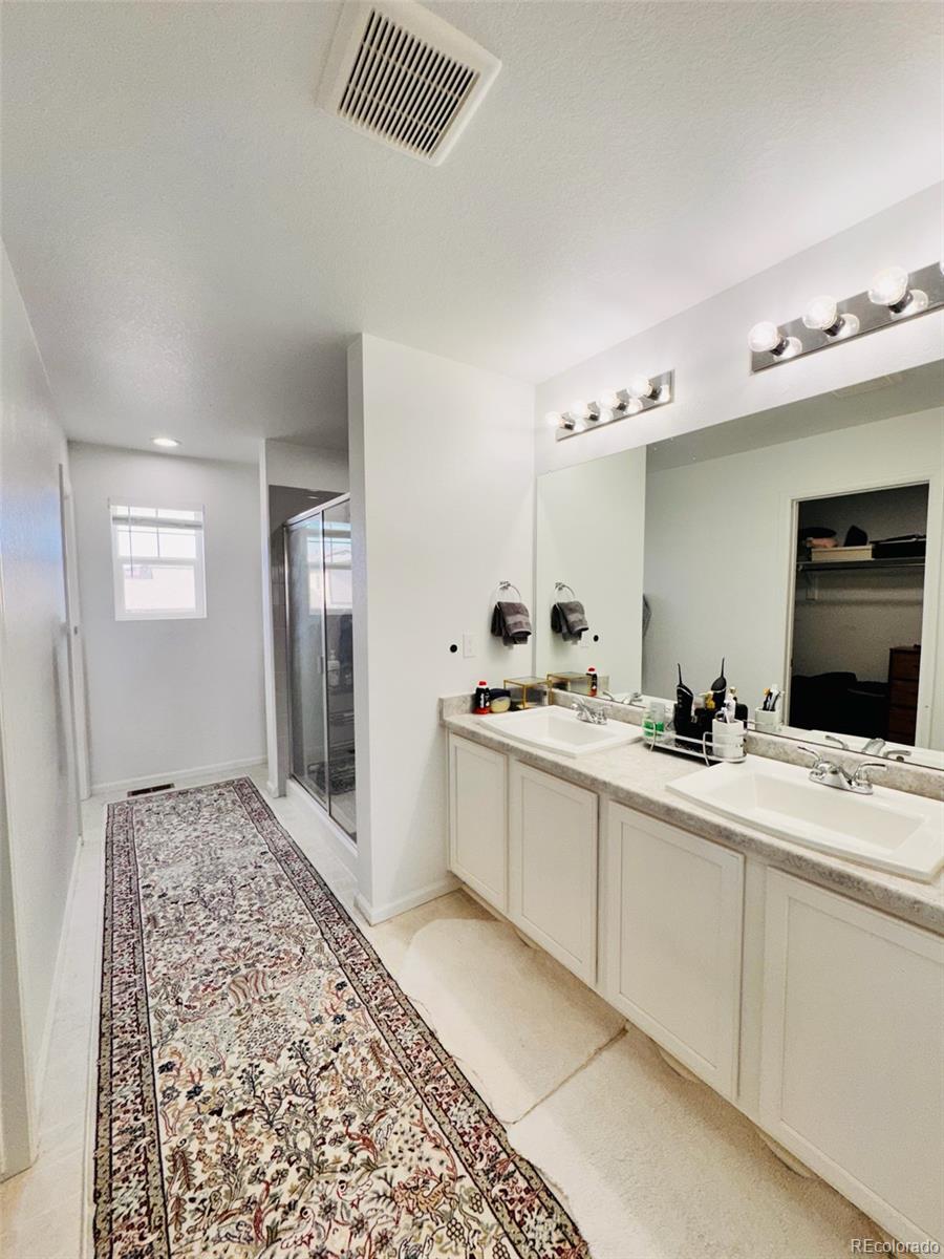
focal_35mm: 14
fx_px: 509
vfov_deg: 102.1
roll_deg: +0.1
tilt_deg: -3.9
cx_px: 472
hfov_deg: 85.7
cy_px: 630
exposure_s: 1/120
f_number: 2.2
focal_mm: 2.22
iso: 64
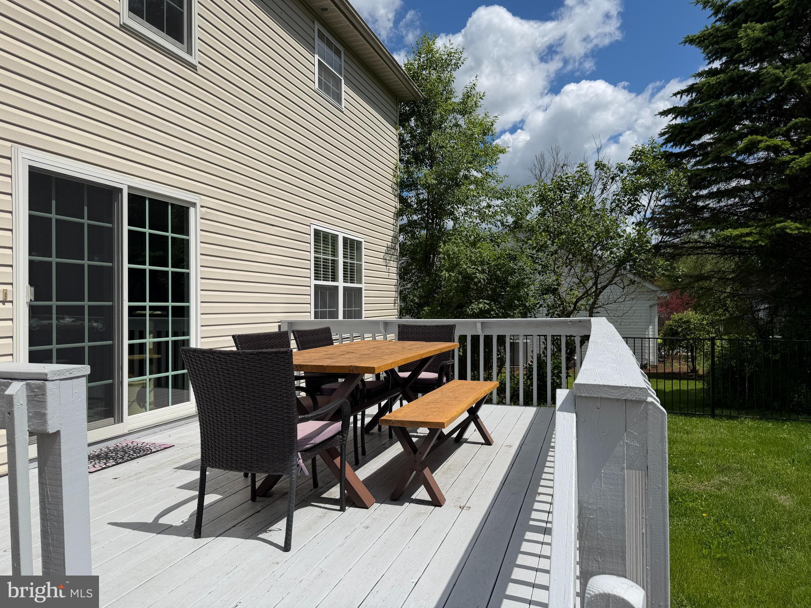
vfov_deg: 56.8
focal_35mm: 24
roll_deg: +2.8
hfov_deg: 71.6
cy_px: 304
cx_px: 406
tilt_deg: +4.2
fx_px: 562
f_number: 1.78
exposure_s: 1/10309
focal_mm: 6.76
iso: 80
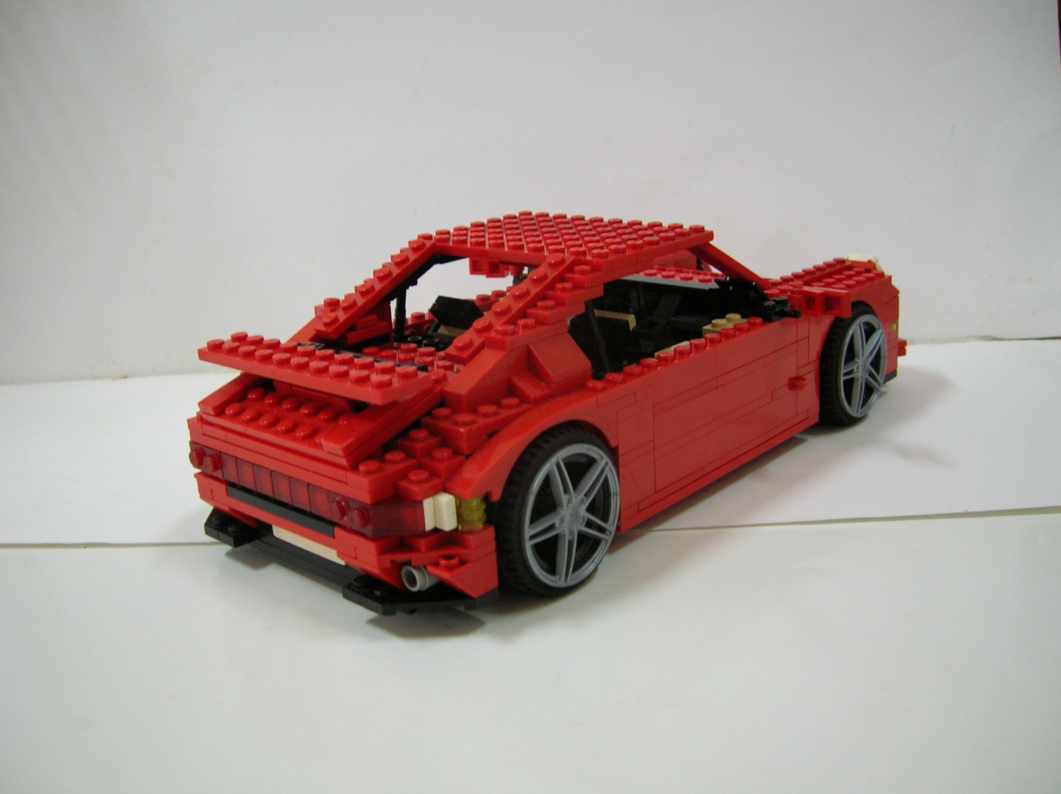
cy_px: 397
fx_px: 1072
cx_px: 530
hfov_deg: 52.7
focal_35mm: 35
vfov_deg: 40.6
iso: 100
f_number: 2.9
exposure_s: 1/5.1
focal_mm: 5.8
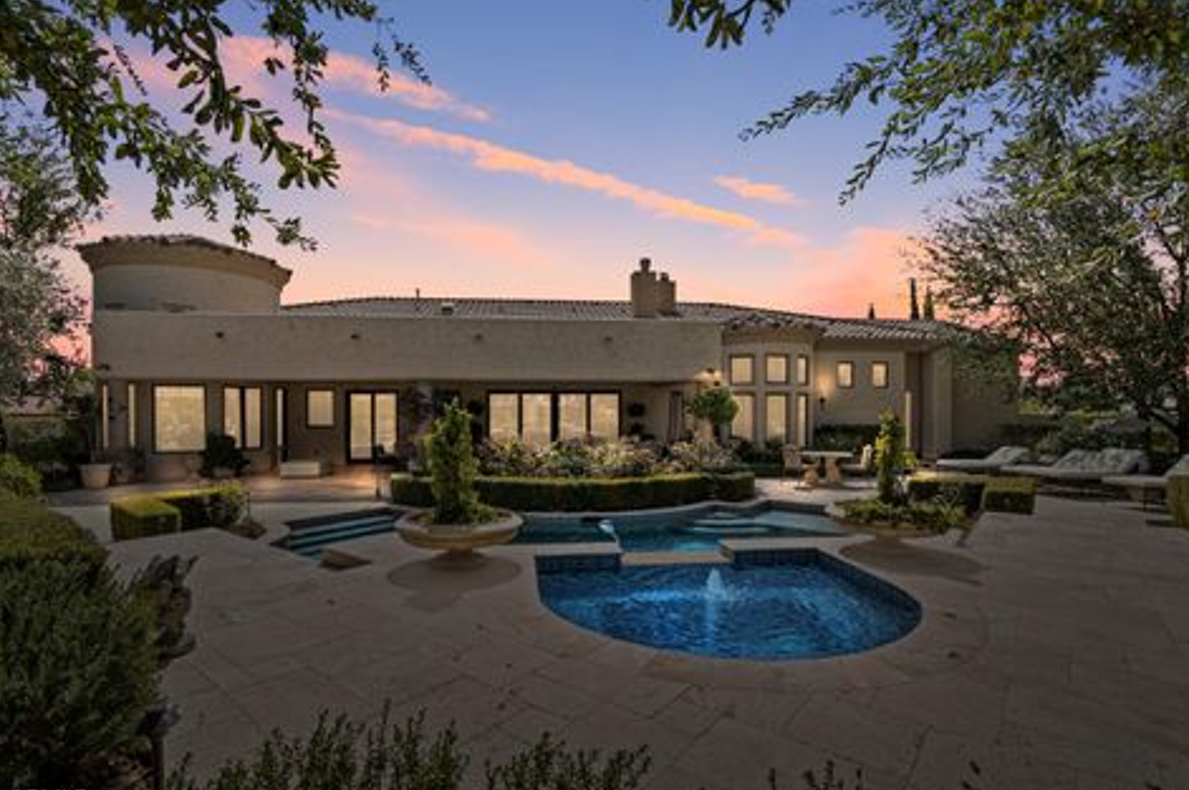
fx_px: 561
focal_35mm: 17
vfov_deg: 70.3
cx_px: 578
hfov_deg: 93.3
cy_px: 418
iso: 100
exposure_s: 1/50
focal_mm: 16
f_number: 9
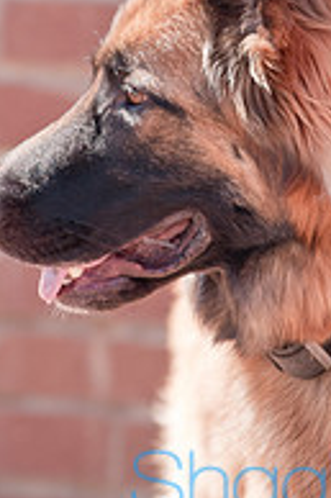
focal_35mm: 695
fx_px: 9602
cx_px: 153
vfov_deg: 3.0
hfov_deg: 2.0
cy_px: 33
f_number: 5
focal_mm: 200
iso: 200
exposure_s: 1/400
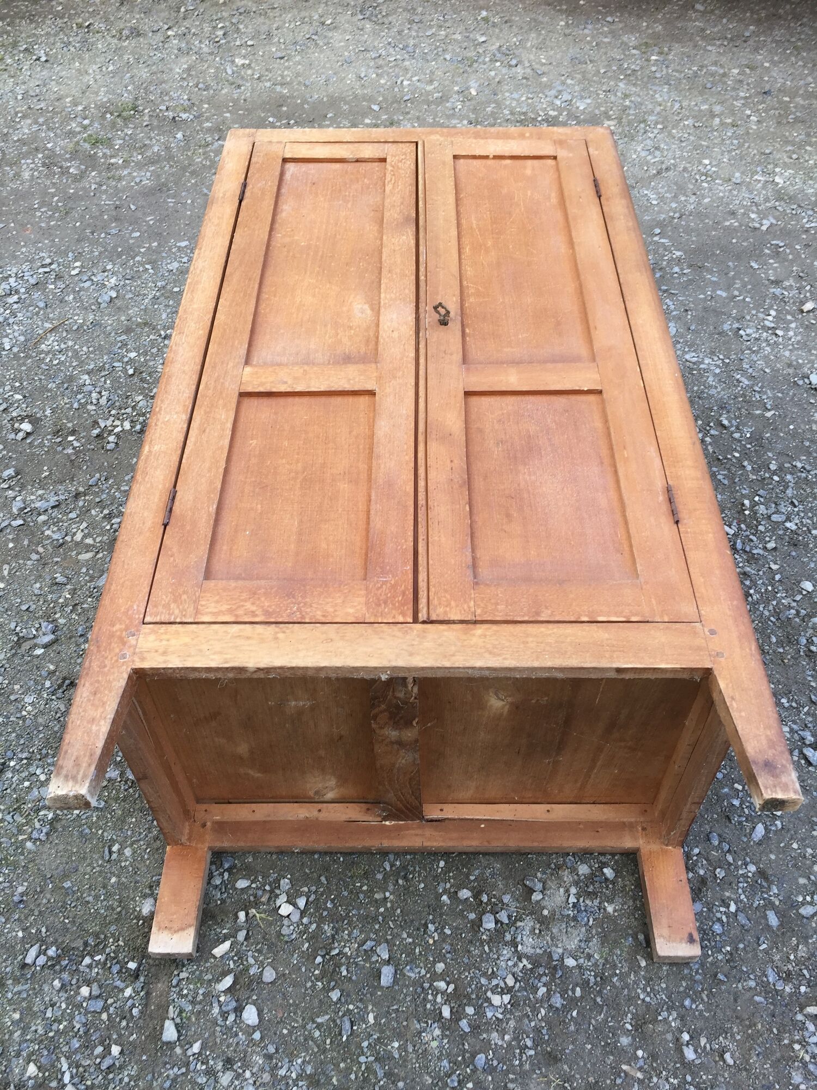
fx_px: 913
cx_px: 408
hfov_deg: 48.2
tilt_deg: -49.4
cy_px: 545
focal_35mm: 29
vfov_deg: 61.7
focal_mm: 4.15
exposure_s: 1/117
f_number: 2.2
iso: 32
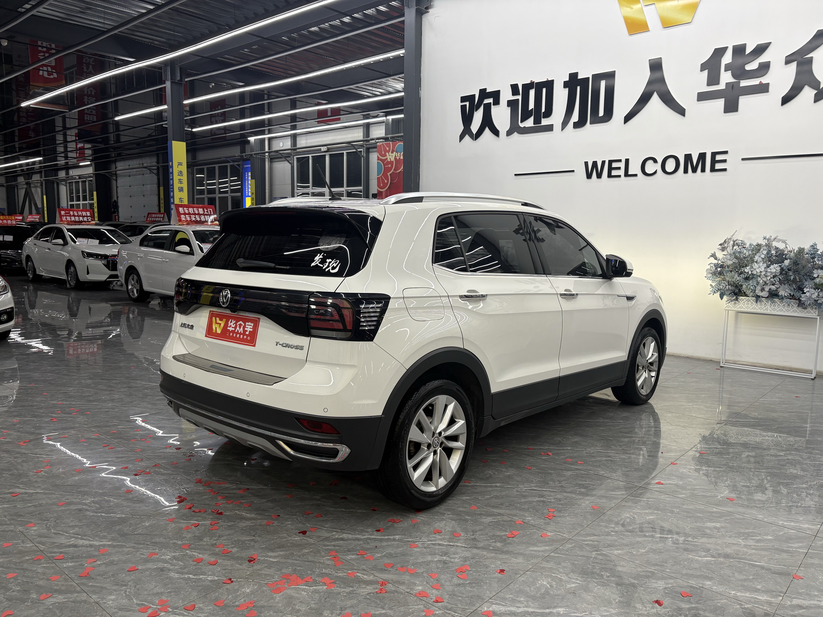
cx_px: 412
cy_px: 308
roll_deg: +0.0
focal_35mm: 26
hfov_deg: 67.3
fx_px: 618
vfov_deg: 53.1
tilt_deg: -7.2
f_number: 1.6
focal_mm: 5.96
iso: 100
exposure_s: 1/100
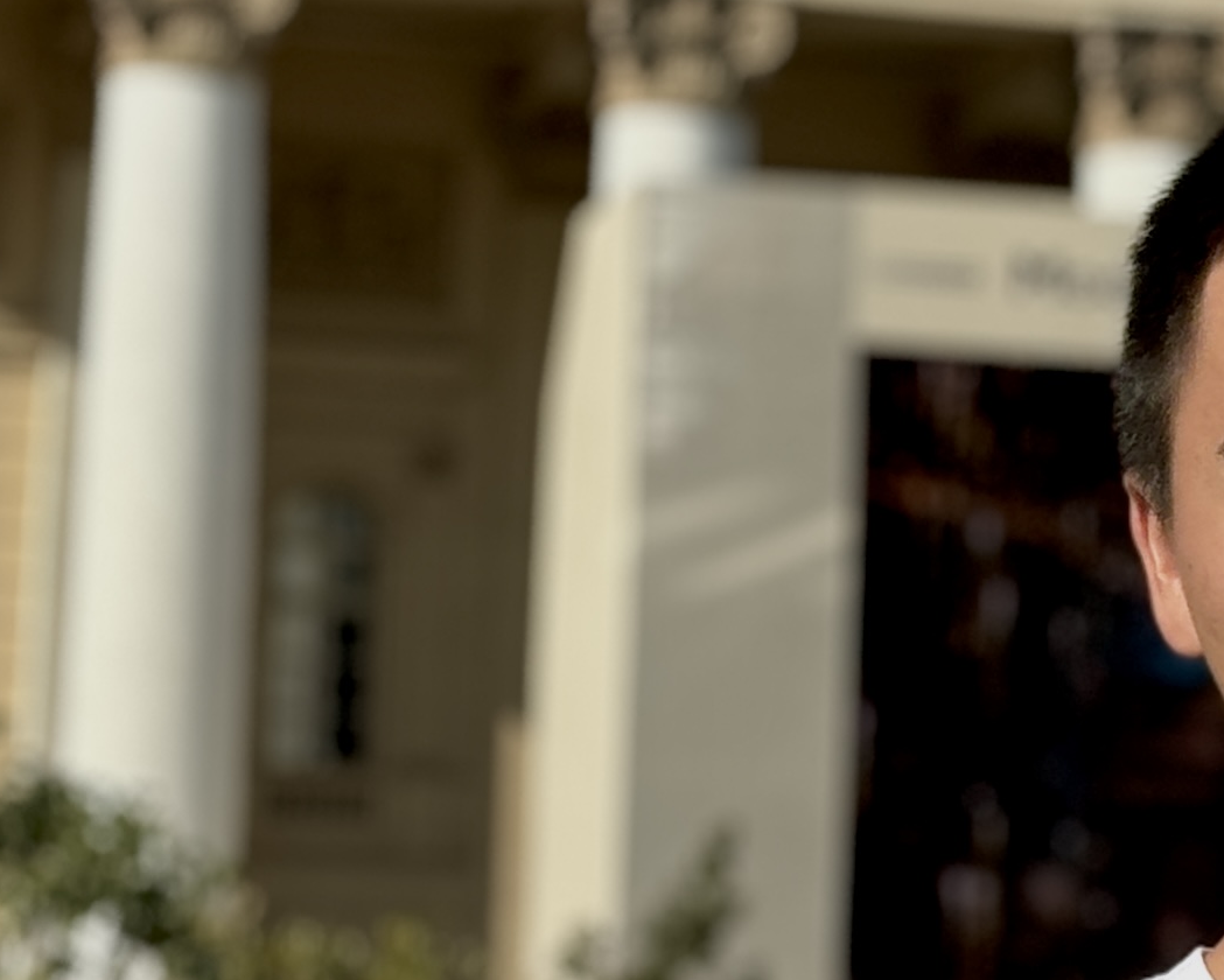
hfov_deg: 9.8
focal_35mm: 195
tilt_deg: +5.7
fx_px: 7067
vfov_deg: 7.9
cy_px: 490
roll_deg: -1.1
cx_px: 1440
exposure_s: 1/3534
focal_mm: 5.96
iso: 40
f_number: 1.6
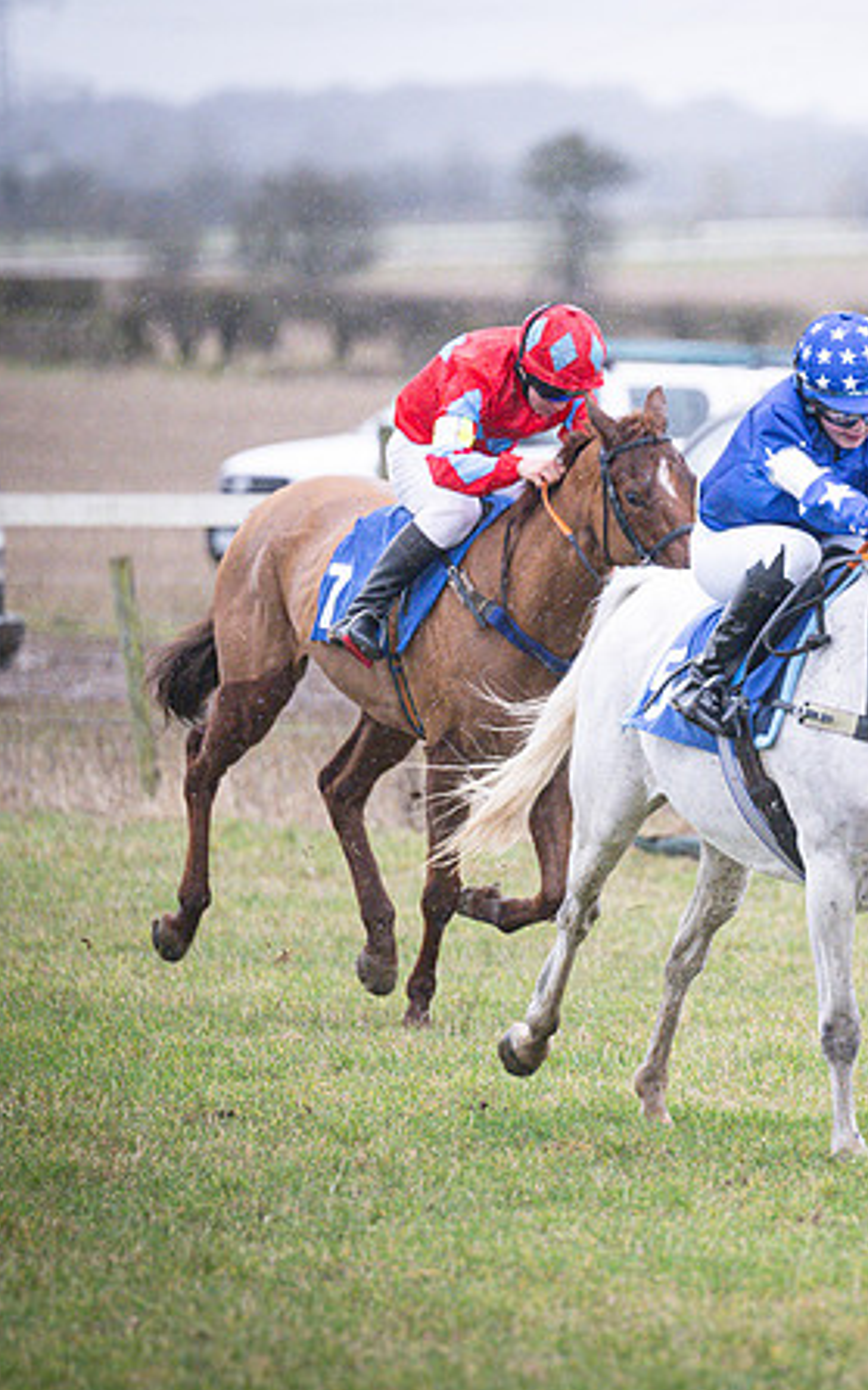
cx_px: 834
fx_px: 15723
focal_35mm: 415
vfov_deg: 5.1
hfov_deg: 3.2
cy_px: 697
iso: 1250
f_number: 2.8
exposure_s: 1/1000
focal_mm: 185
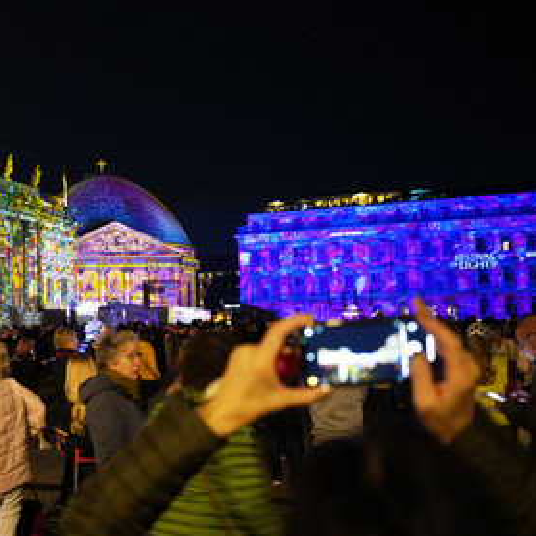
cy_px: 254
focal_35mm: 44
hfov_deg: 37.2
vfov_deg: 38.3
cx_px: 120
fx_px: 771
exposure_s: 1/10
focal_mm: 32
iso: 1600
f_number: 3.5
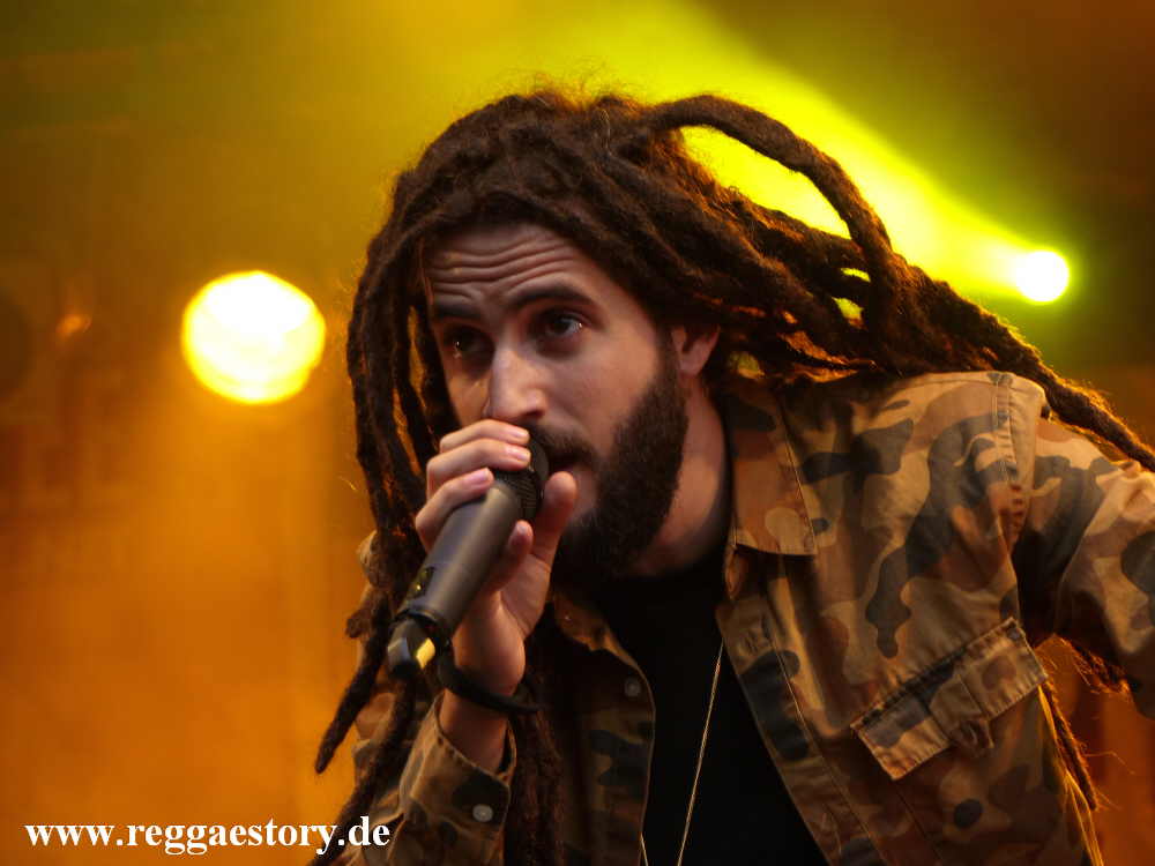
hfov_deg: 8.0
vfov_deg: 6.0
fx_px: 8308
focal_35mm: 249
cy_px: 433
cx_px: 578
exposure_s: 1/80
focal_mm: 44.8
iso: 100
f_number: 2.8
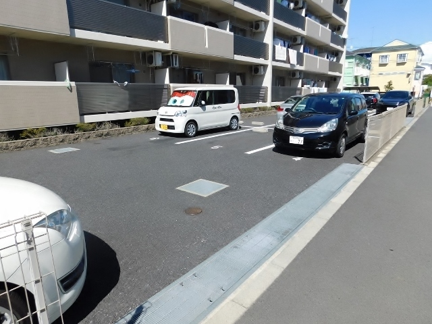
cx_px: 216
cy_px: 162
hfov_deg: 73.9
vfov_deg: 58.9
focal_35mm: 23
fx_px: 287
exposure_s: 1/400
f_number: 6
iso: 125
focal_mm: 4
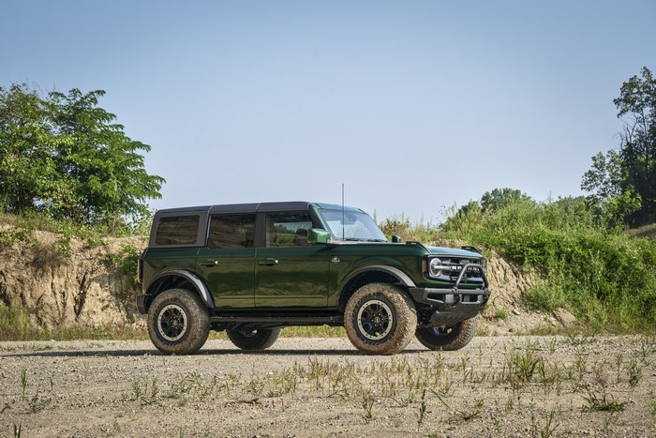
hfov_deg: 28.8
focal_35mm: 70
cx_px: 328
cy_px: 219
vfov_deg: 19.5
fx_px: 1276
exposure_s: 1/125
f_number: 8
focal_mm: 70
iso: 100
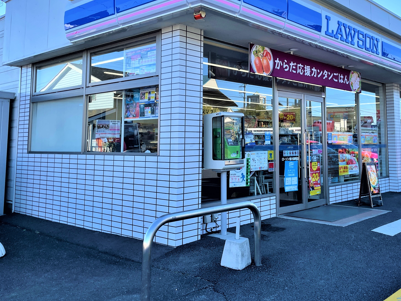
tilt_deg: +6.0
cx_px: 258
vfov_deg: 39.3
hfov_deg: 50.7
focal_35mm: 36
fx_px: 417
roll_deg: +0.0
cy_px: 104
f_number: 1.6
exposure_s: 1/1276
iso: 32
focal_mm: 4.2
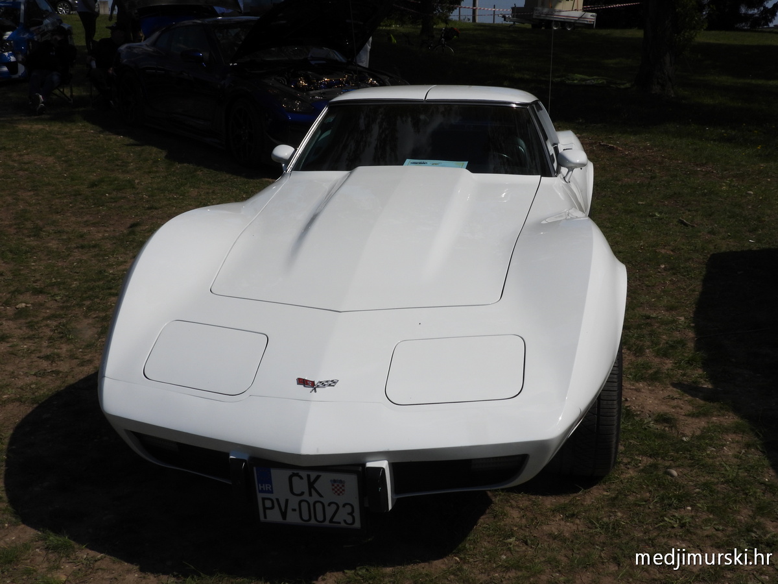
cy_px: 292
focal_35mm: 41
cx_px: 389
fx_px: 921
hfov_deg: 45.8
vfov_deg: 35.1
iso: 100
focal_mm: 7.4
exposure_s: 1/1600
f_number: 5.6
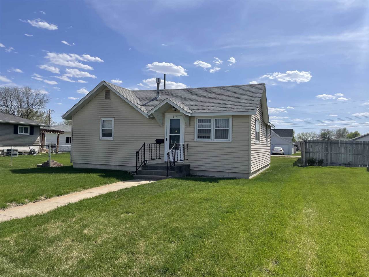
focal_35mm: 26
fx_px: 277
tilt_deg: +1.3
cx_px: 184
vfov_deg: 53.1
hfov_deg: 67.3
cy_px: 138
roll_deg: -1.2
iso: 50
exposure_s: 1/7299
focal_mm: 4.2
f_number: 1.6
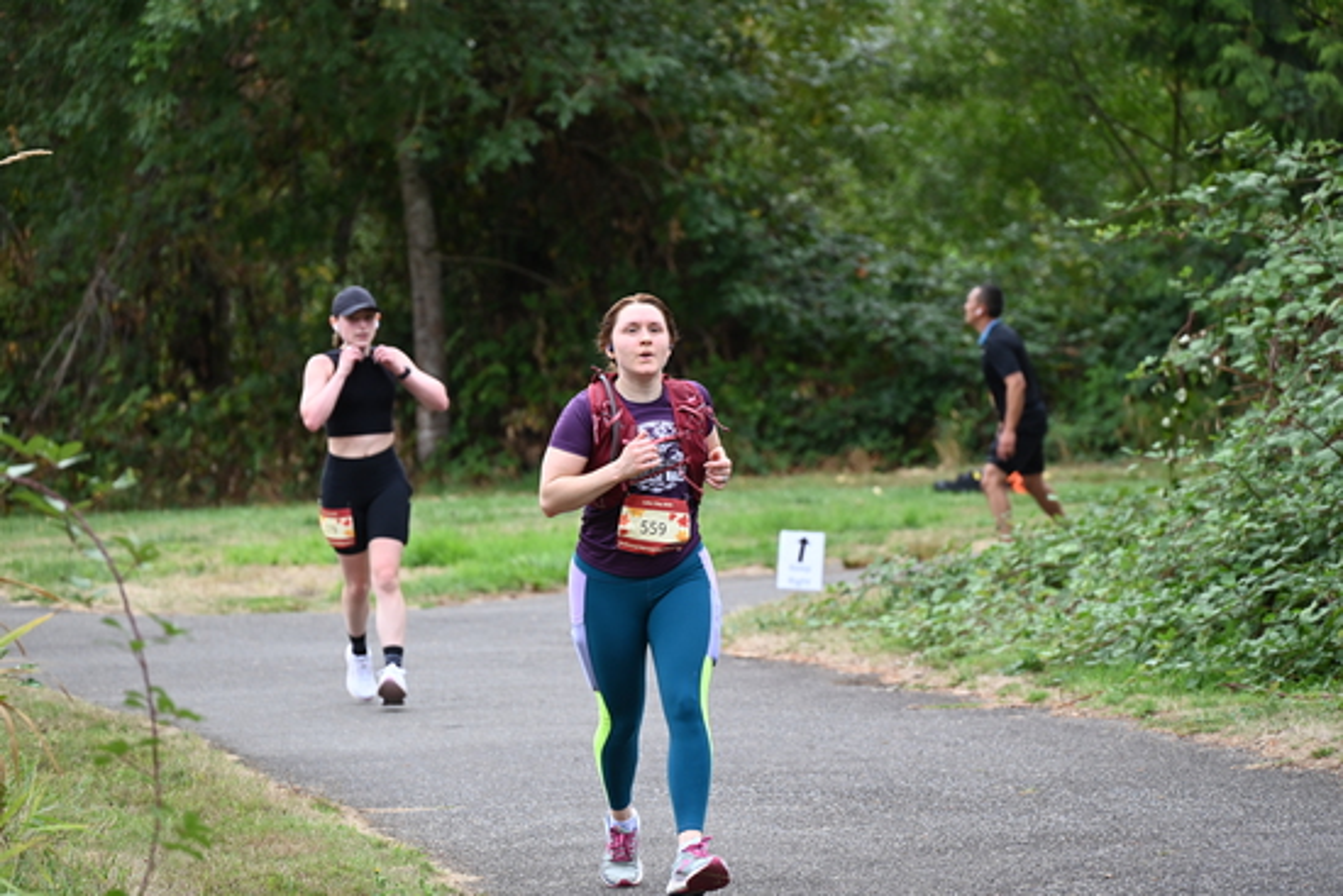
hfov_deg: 10.3
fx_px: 7463
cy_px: 448
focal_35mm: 200
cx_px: 672
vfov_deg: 6.9
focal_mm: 200
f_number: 6.3
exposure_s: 1/250
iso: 450
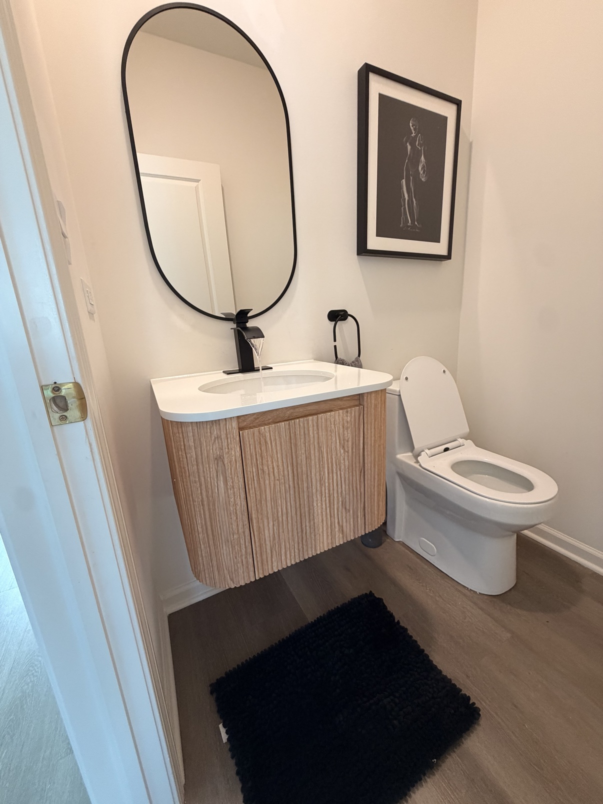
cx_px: 302
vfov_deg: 102.1
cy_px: 402
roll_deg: +3.7
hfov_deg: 85.7
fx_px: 325
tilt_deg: -14.1
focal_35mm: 14
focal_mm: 2.22
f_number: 2.2
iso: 250
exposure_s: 1/60
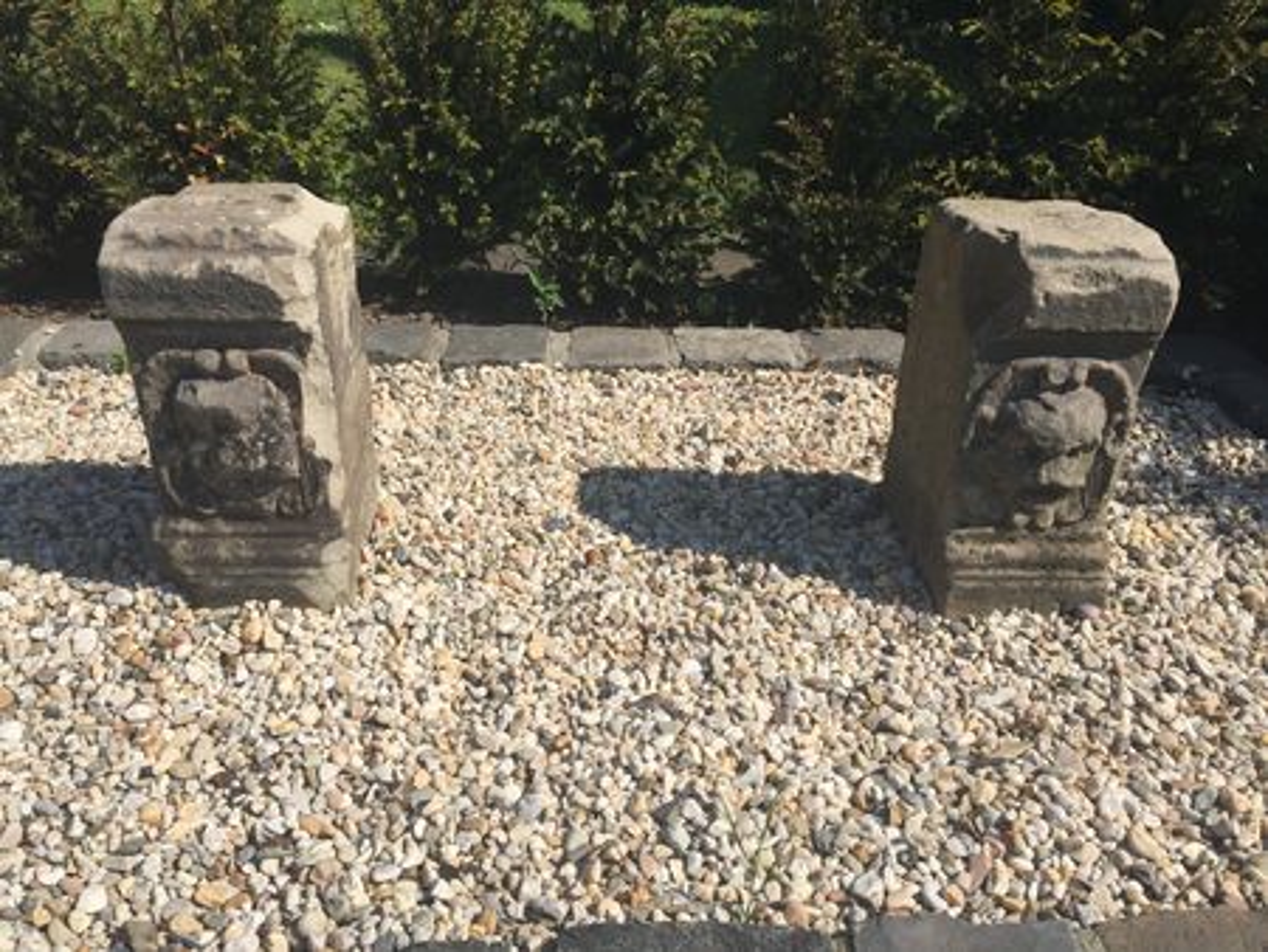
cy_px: 476
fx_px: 1063
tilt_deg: -28.0
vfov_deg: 48.3
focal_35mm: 29
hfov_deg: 61.6
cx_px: 634
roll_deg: -1.9
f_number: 2.2
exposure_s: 1/2825
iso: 32
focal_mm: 4.15
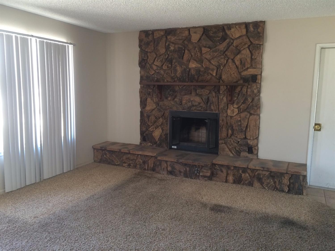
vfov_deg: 48.2
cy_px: 126
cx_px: 168
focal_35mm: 29
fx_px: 281
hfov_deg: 61.7
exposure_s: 1/30
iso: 64
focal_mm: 4.15
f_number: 2.2
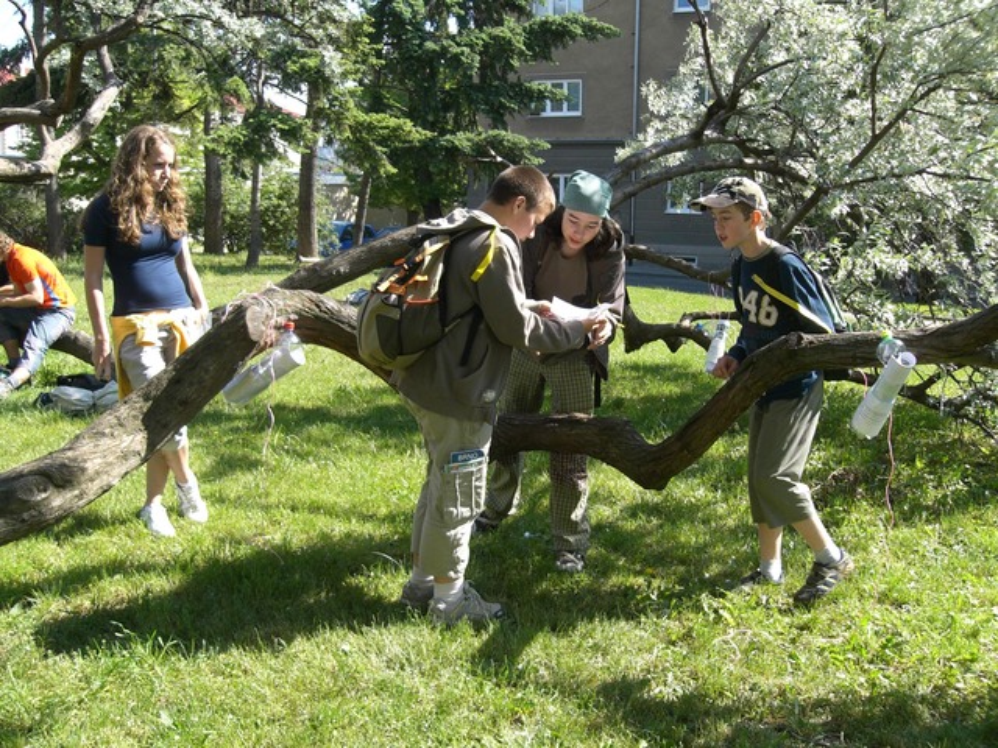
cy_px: 374
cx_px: 499
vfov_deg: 37.7
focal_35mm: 38
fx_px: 1096
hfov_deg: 49.0
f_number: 3.1
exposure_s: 1/320
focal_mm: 6.3
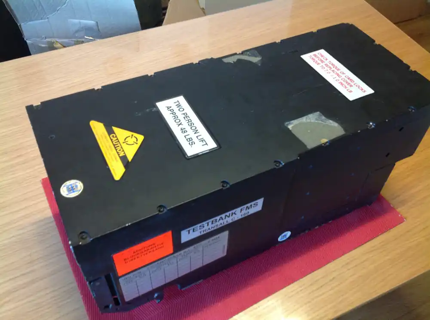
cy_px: 160
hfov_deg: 52.7
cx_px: 215
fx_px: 434
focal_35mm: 35
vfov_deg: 40.6
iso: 160
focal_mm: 4.28
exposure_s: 1/15
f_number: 2.4
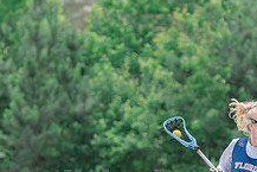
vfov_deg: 1.9
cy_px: 196
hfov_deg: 2.8
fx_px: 5293
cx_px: 254
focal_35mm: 741
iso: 400
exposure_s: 1/1600
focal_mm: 200
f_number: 5
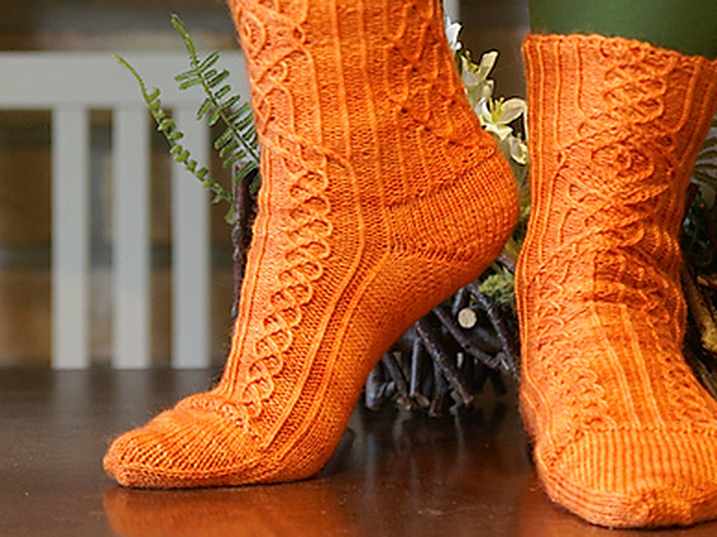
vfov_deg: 12.4
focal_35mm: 119
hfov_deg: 16.5
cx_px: 497
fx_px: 2465
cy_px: 182
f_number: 2.8
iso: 400
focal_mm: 50
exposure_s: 1/30
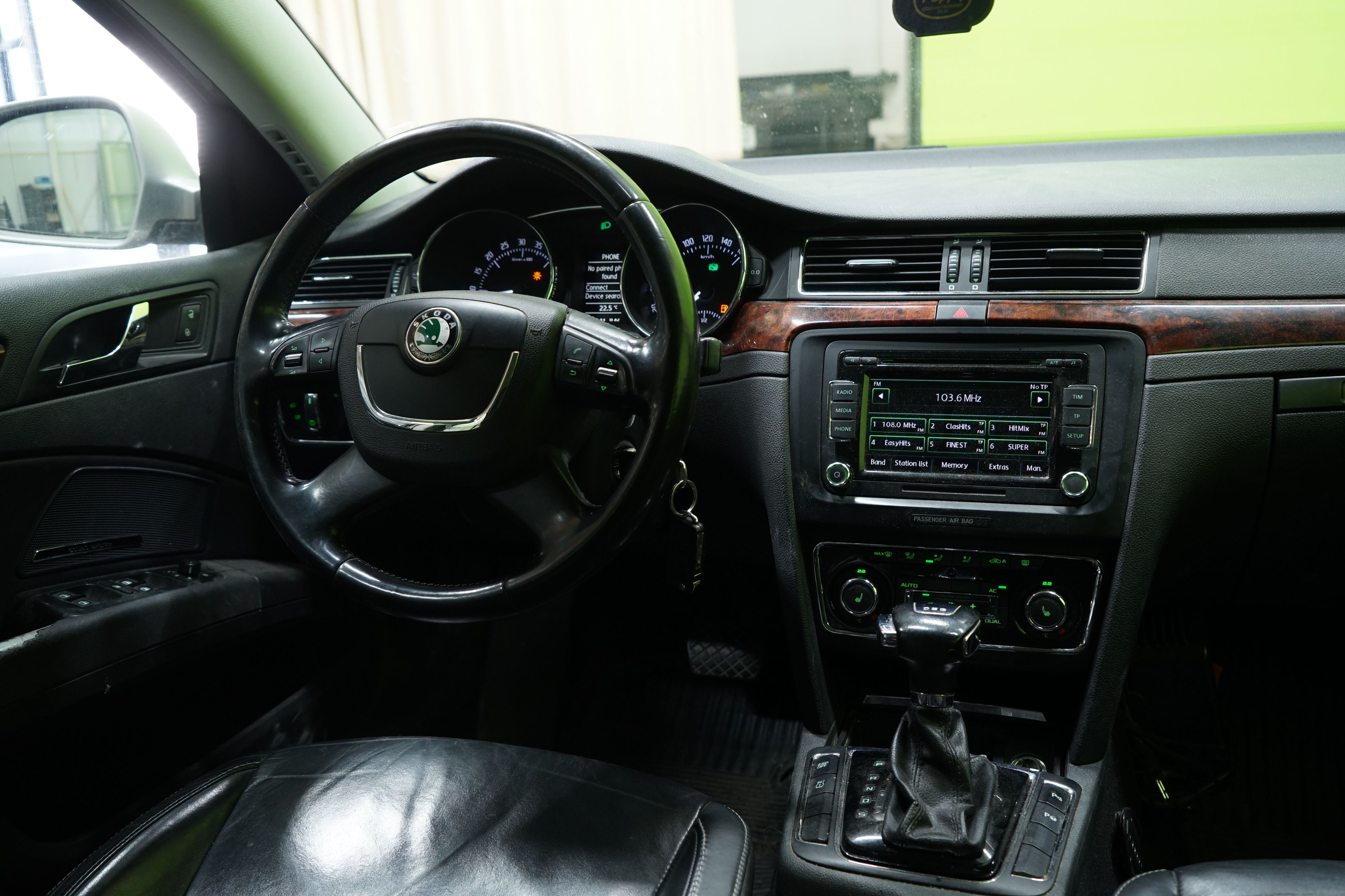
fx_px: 1195
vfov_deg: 41.1
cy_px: 448
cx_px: 672
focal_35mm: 32
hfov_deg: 58.7
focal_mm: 32
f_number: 5
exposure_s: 1/20
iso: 800
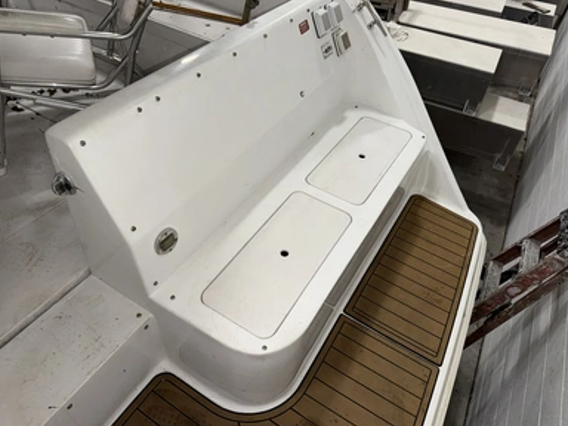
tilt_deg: -42.8
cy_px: 207
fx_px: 410
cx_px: 285
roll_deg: -4.1
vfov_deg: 54.9
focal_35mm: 25
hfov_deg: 69.4
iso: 50
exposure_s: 1/37
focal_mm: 6.76
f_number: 1.78
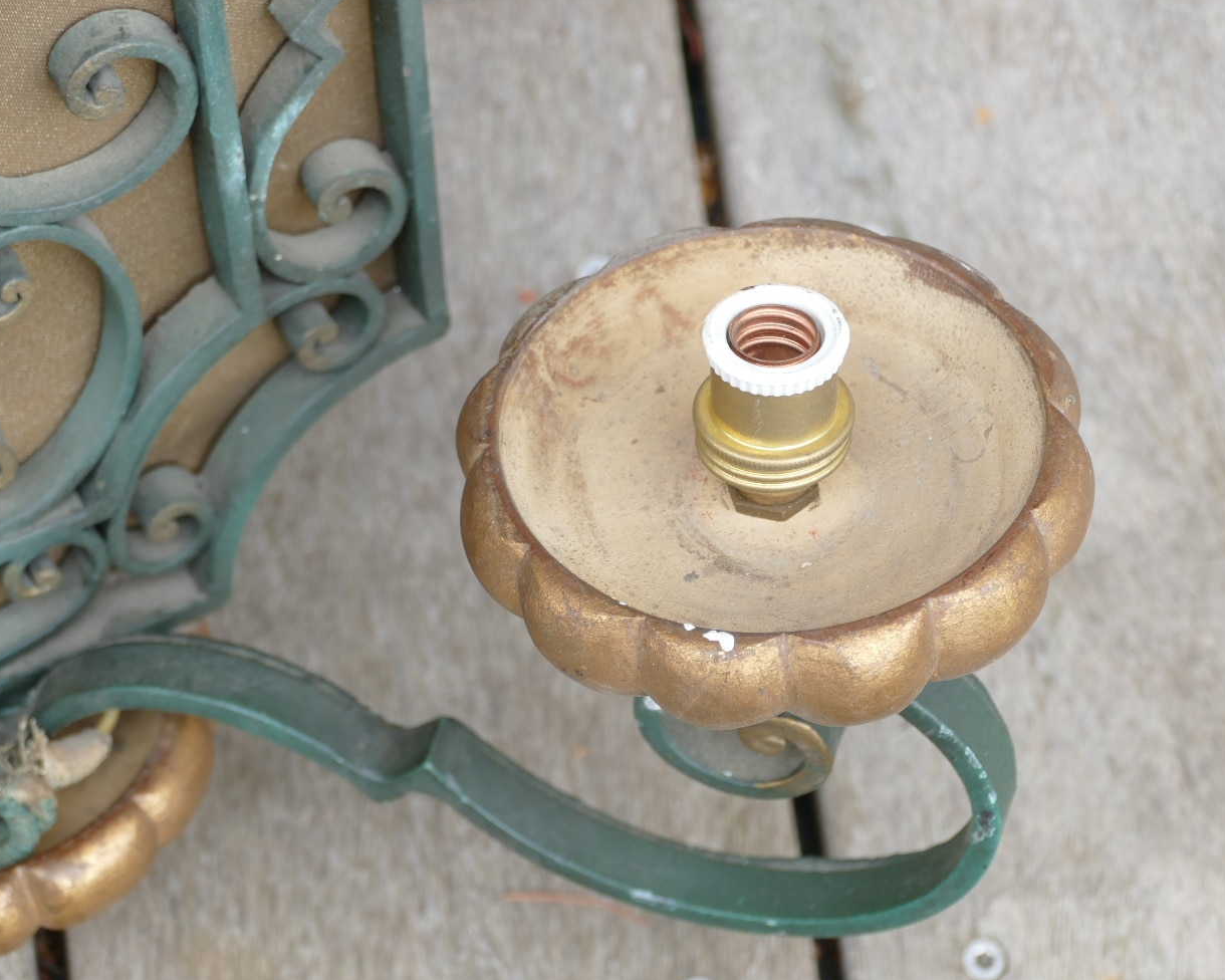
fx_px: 5330
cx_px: 734
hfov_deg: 13.1
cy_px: 530
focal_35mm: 147
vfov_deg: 10.5
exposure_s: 1/80
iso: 160
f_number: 3.9
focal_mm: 43.05
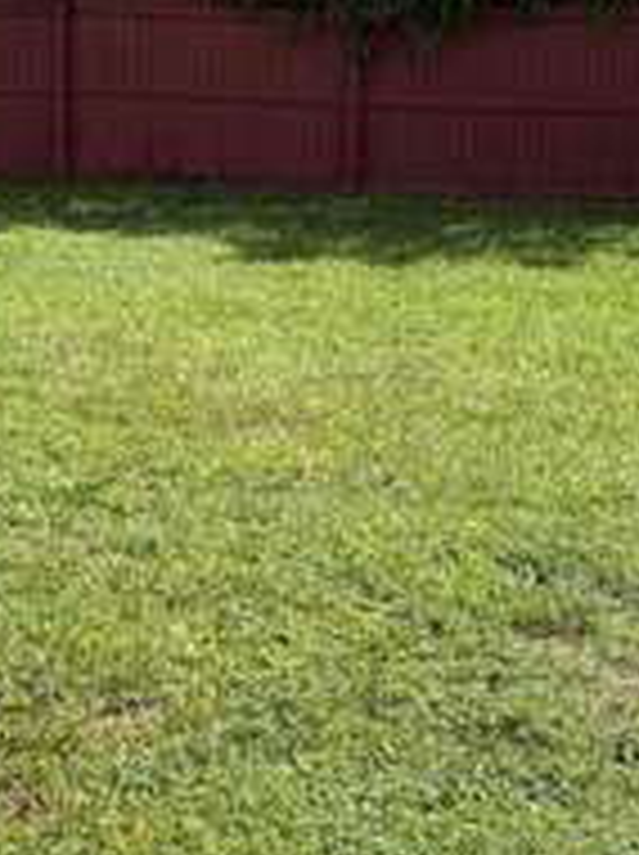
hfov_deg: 18.1
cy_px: 482
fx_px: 1998
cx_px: 225
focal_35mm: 81
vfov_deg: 24.1
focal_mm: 6.76
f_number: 1.78
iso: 80
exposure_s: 1/3584
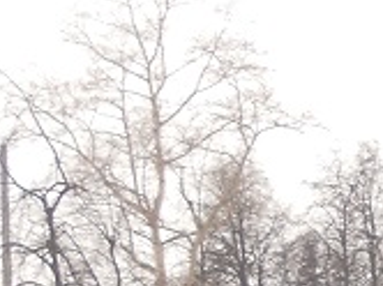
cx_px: 655
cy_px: 468
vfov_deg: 8.8
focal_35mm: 163
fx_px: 1801
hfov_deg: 11.4
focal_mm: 4.9
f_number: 3.2
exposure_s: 1/80
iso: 100
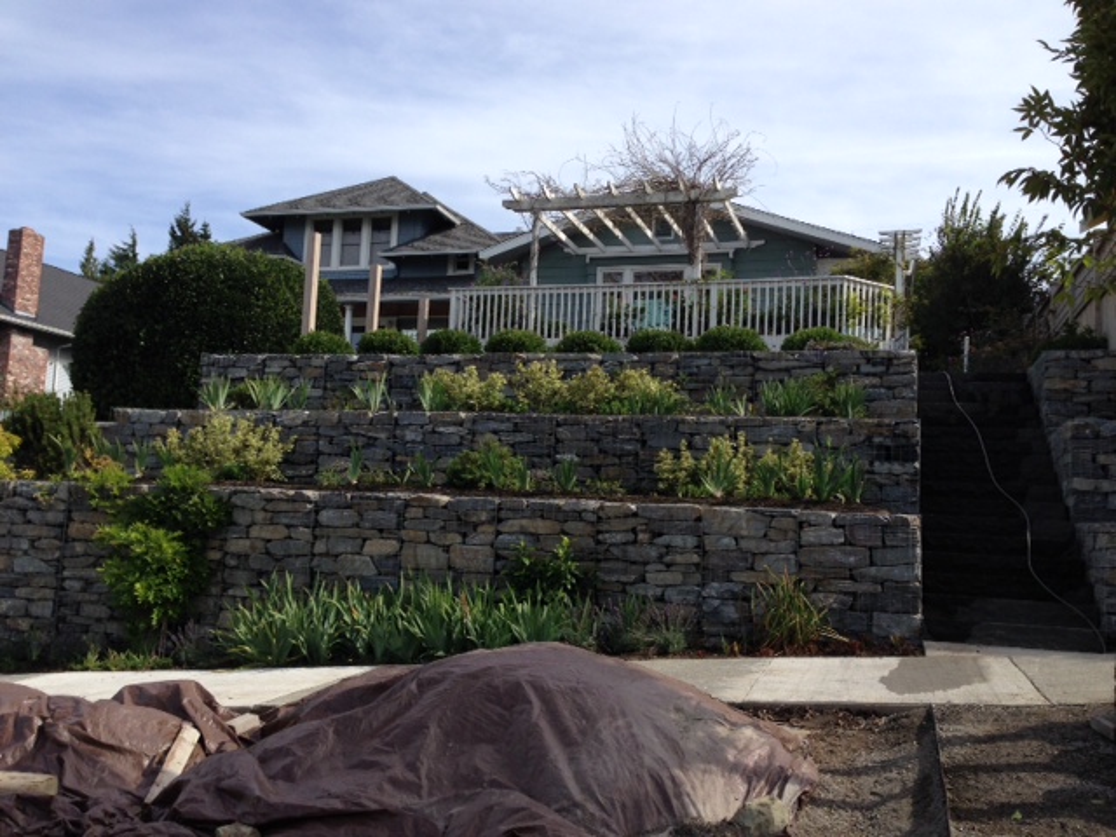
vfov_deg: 42.9
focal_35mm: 33
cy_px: 418
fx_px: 1064
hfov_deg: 55.4
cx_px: 558
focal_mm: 4.12
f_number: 2.4
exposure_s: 1/1178
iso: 50
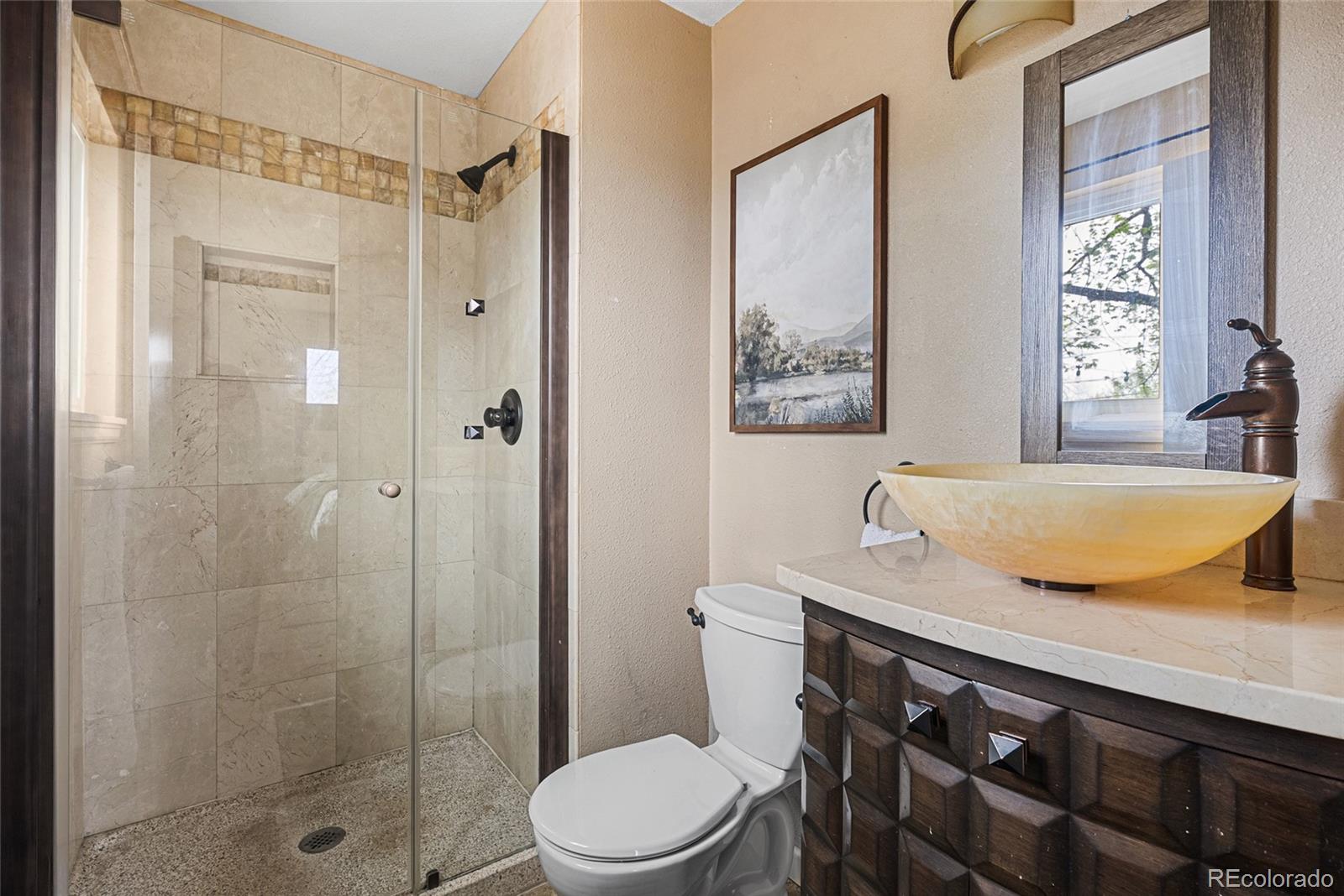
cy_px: 448
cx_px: 672
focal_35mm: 16
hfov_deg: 96.7
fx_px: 598
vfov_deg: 73.8
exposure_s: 8
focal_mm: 16
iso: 200
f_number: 8
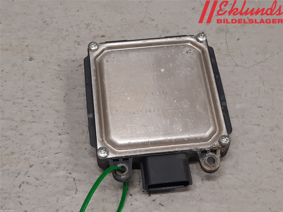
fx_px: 213
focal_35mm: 26
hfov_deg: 67.3
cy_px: 106
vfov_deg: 53.1
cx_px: 142
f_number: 1.7
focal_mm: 3.93
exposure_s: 1/50
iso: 100
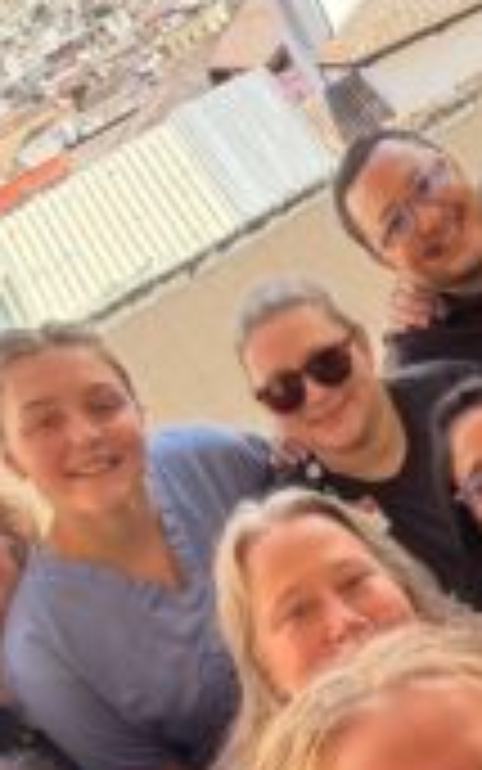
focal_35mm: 52
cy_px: 671
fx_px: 1092
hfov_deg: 23.4
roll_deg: +30.3
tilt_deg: -34.2
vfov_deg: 36.8
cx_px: 527
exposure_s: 1/168
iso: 64
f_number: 2.2
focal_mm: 2.22
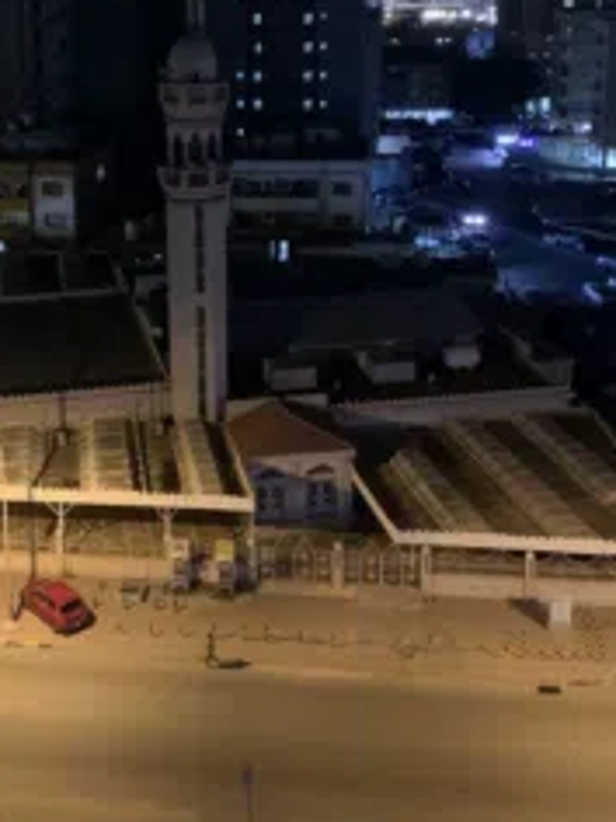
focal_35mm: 44
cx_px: 226
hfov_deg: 32.7
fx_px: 1044
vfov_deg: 41.6
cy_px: 199
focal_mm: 4.25
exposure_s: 1/17
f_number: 1.8
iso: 1000
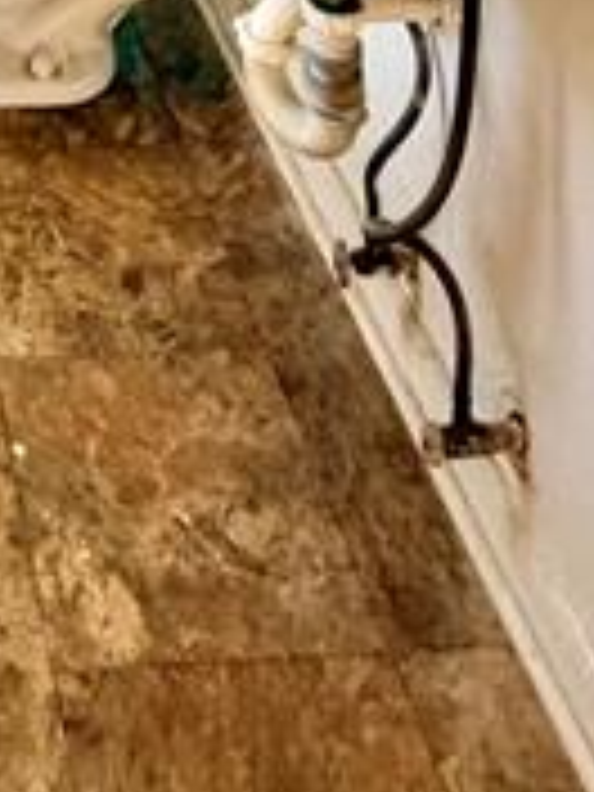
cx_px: -184
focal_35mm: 61
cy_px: -684
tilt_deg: -10.6
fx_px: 1396
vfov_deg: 20.5
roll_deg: +0.1
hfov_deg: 21.6
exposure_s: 1/121
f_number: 2.2
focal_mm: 2.22
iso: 250
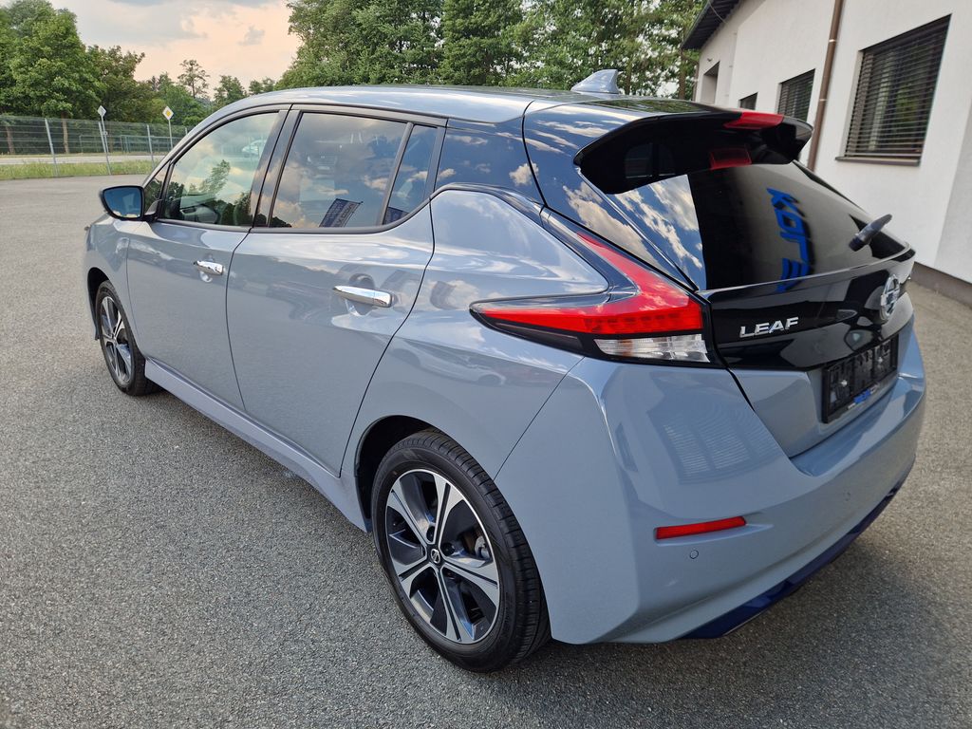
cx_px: 486
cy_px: 364
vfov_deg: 58.9
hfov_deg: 73.9
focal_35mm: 23
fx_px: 646
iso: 50
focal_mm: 5.4
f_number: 1.8
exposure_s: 1/190
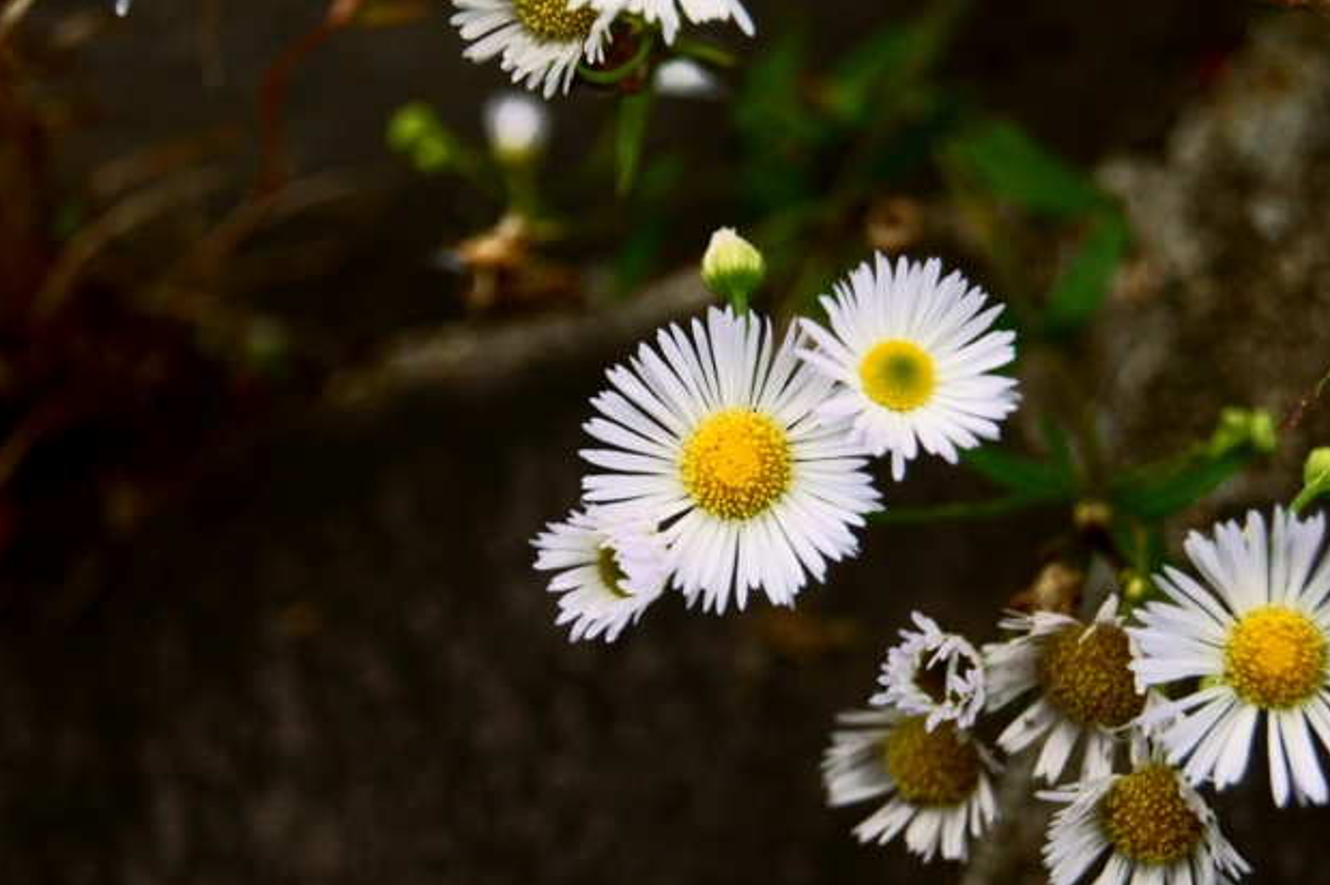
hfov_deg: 19.2
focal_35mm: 107
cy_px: 434
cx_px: 752
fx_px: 3938
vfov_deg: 12.8
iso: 400
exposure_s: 1/160
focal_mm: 55
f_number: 5.6
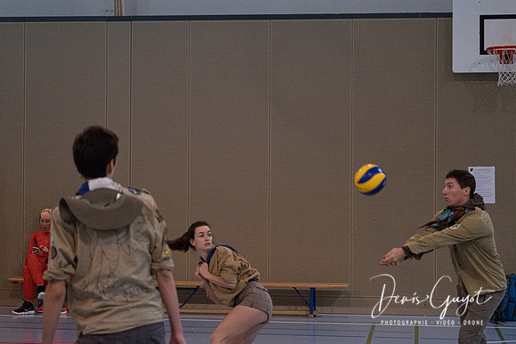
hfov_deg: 25.1
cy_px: 158
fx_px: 1161
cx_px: 239
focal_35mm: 81
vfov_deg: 16.9
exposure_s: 1/500
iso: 6400
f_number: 2.8
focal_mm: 50
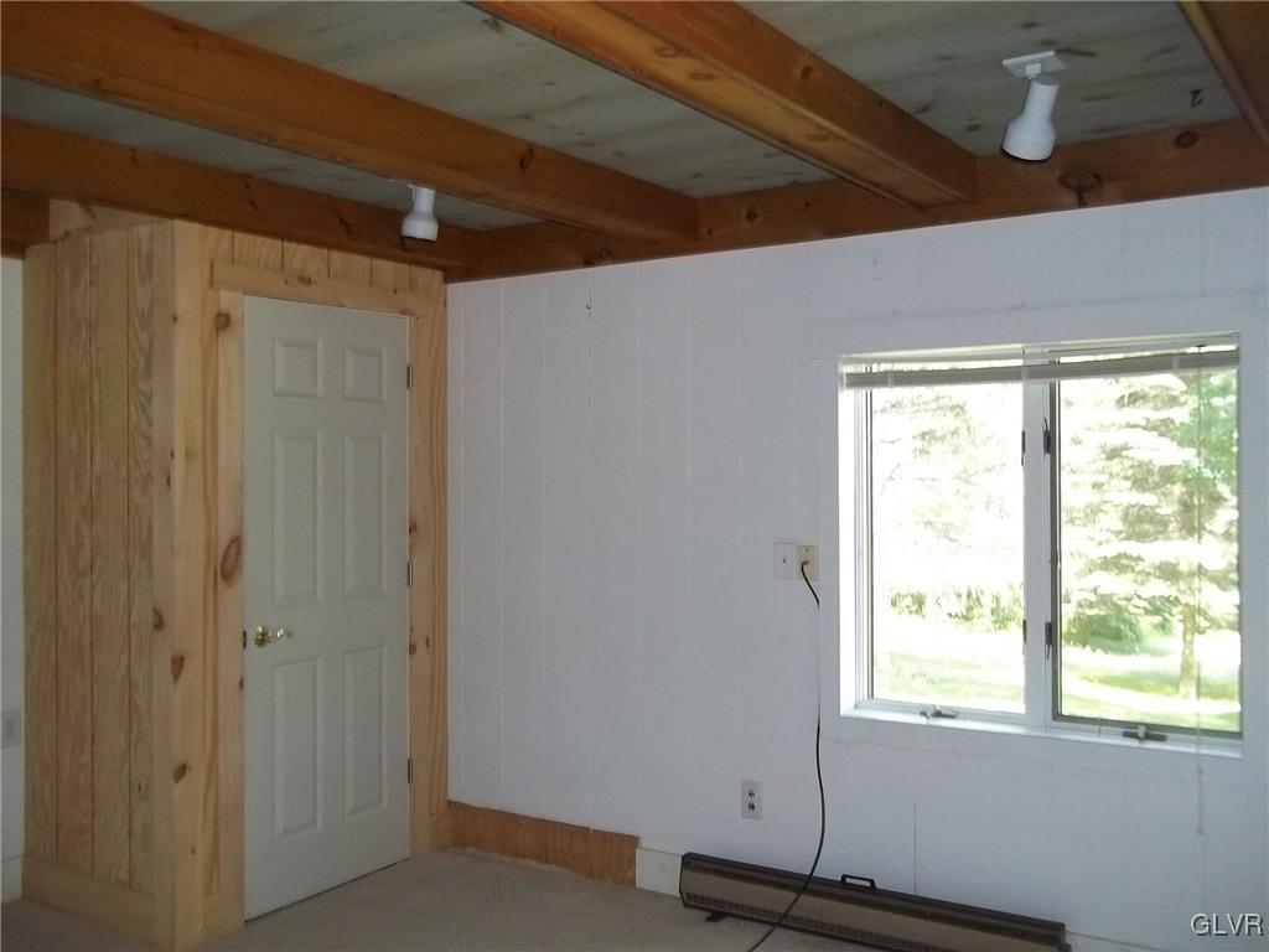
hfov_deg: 56.8
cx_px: 634
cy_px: 476
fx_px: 1173
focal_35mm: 32
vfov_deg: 44.2
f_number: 2.9
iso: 160
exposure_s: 1/30
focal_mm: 5.7
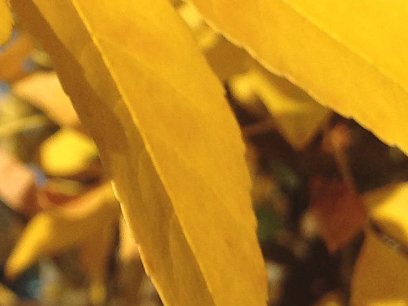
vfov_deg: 12.1
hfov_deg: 14.7
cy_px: 6
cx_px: -269
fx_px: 1427
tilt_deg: +13.1
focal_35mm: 121
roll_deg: +0.6
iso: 50
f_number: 2.4
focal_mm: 4.12
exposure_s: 1/2358
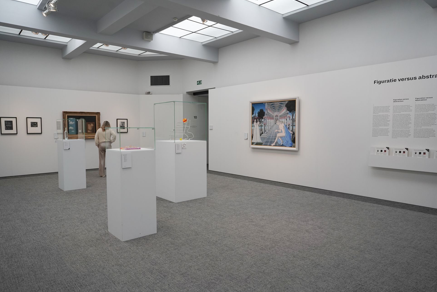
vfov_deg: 51.3
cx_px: 213
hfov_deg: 71.5
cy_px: 147
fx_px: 304
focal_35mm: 25
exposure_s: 1/100
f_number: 5.6
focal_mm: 24
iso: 800
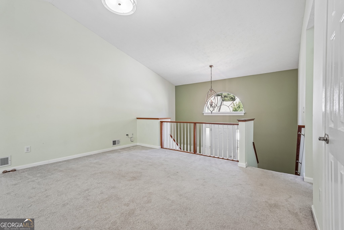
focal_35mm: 16
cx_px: 172
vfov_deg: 73.7
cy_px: 115
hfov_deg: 96.7
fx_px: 153
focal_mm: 16
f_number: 8
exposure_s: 1/40
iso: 800
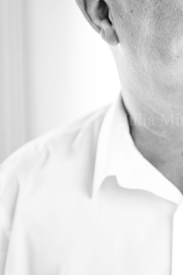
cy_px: 119
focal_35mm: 204
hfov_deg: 6.7
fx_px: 1555
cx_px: 205
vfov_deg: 10.1
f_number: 1.6
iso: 125
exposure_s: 1/500
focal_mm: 85
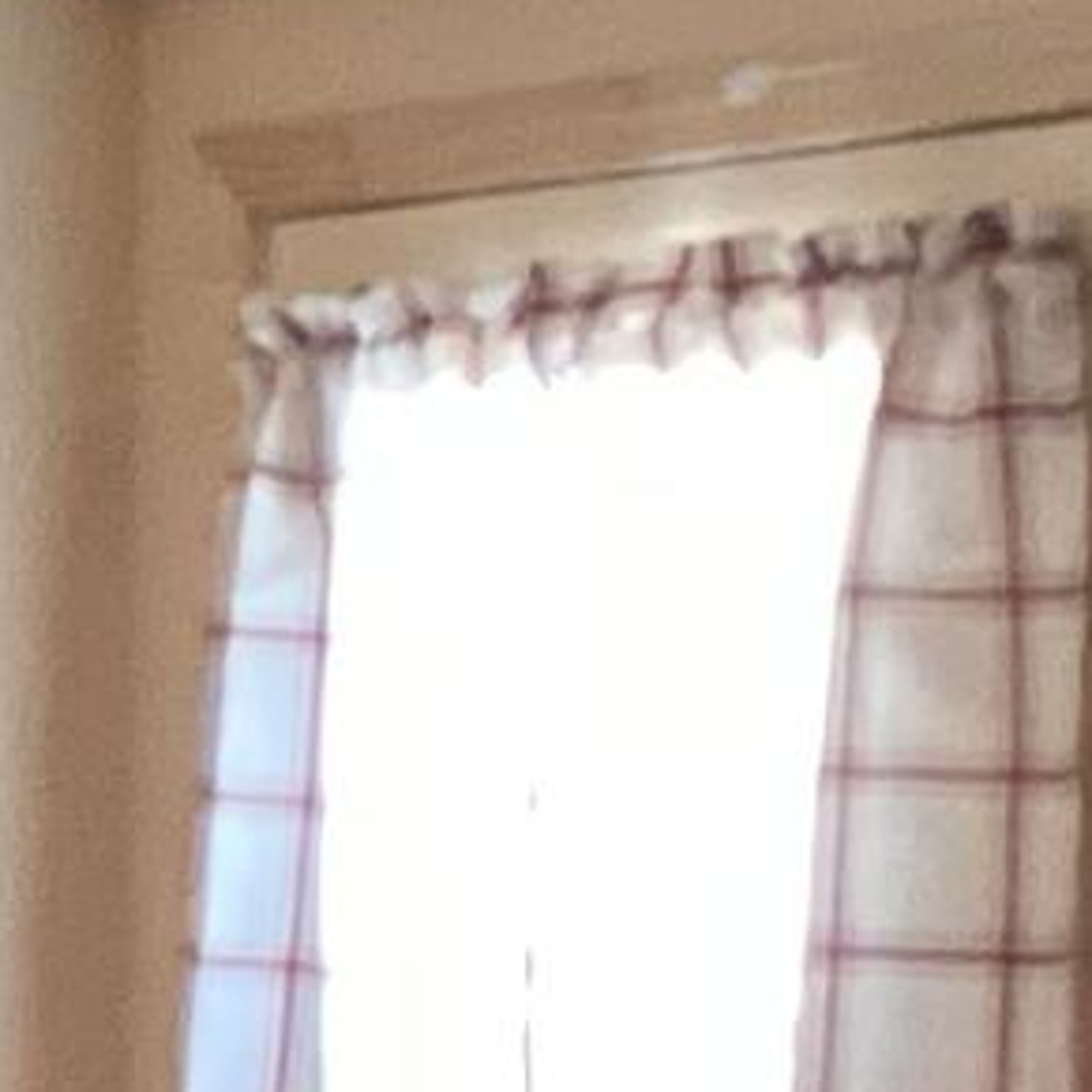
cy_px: 1850
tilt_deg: -4.8
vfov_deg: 6.1
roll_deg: +0.1
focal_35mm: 282
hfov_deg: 6.1
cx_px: -1051
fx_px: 10065
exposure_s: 1/60
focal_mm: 3.3
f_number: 2.4
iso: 320
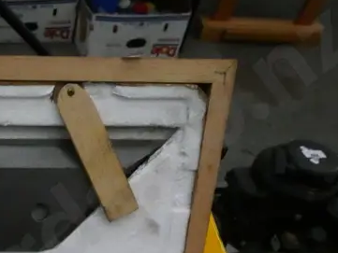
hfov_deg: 32.6
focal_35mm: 51
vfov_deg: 25.3
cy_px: 315
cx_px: -41
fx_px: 498
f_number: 5.6
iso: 6400
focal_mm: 9
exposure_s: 1/800
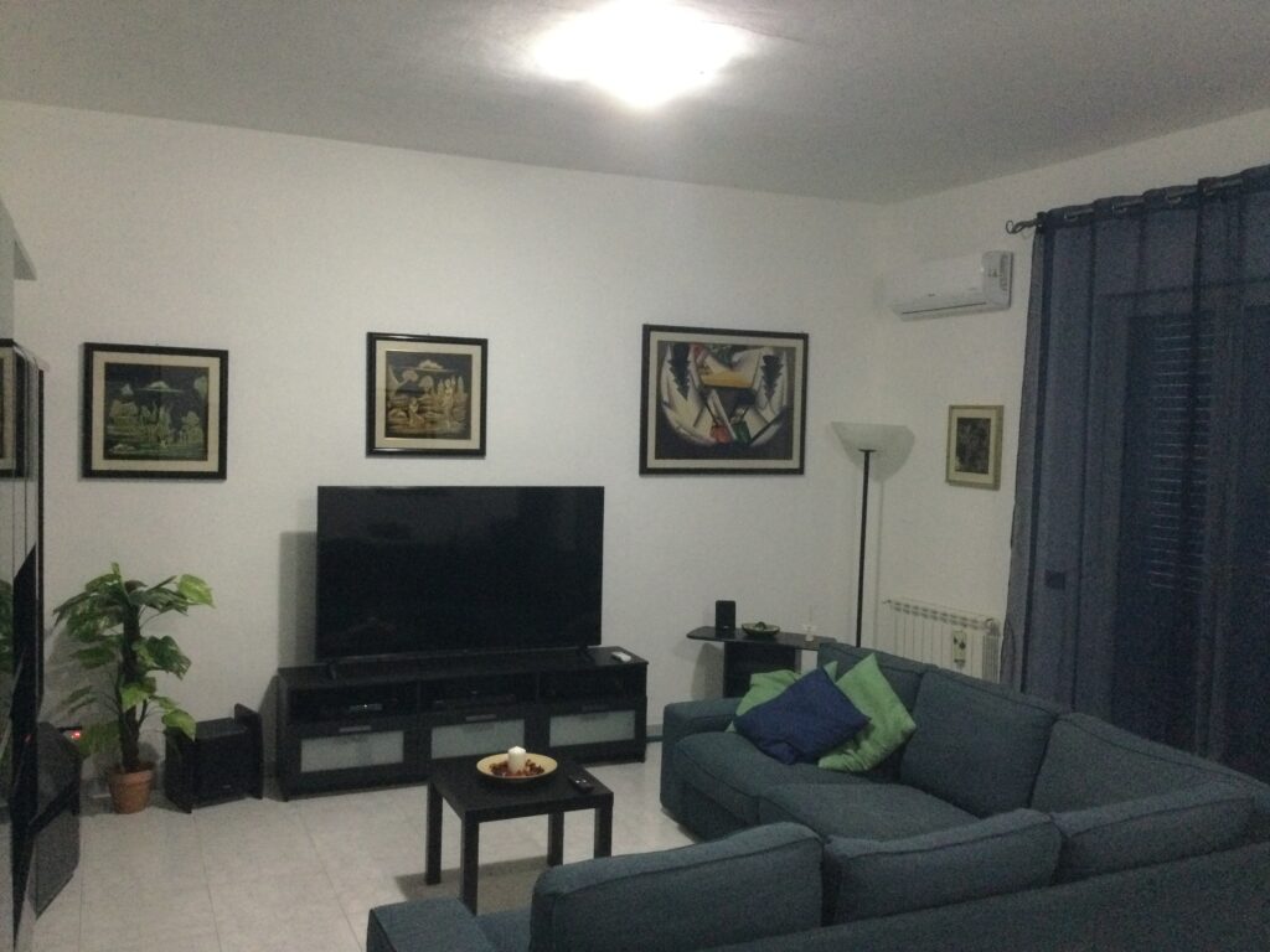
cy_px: 476
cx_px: 635
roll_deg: -2.1
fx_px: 1137
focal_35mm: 31
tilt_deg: -3.0
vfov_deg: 45.4
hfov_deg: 58.4
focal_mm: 3.3
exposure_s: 1/17
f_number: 2.4
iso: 500
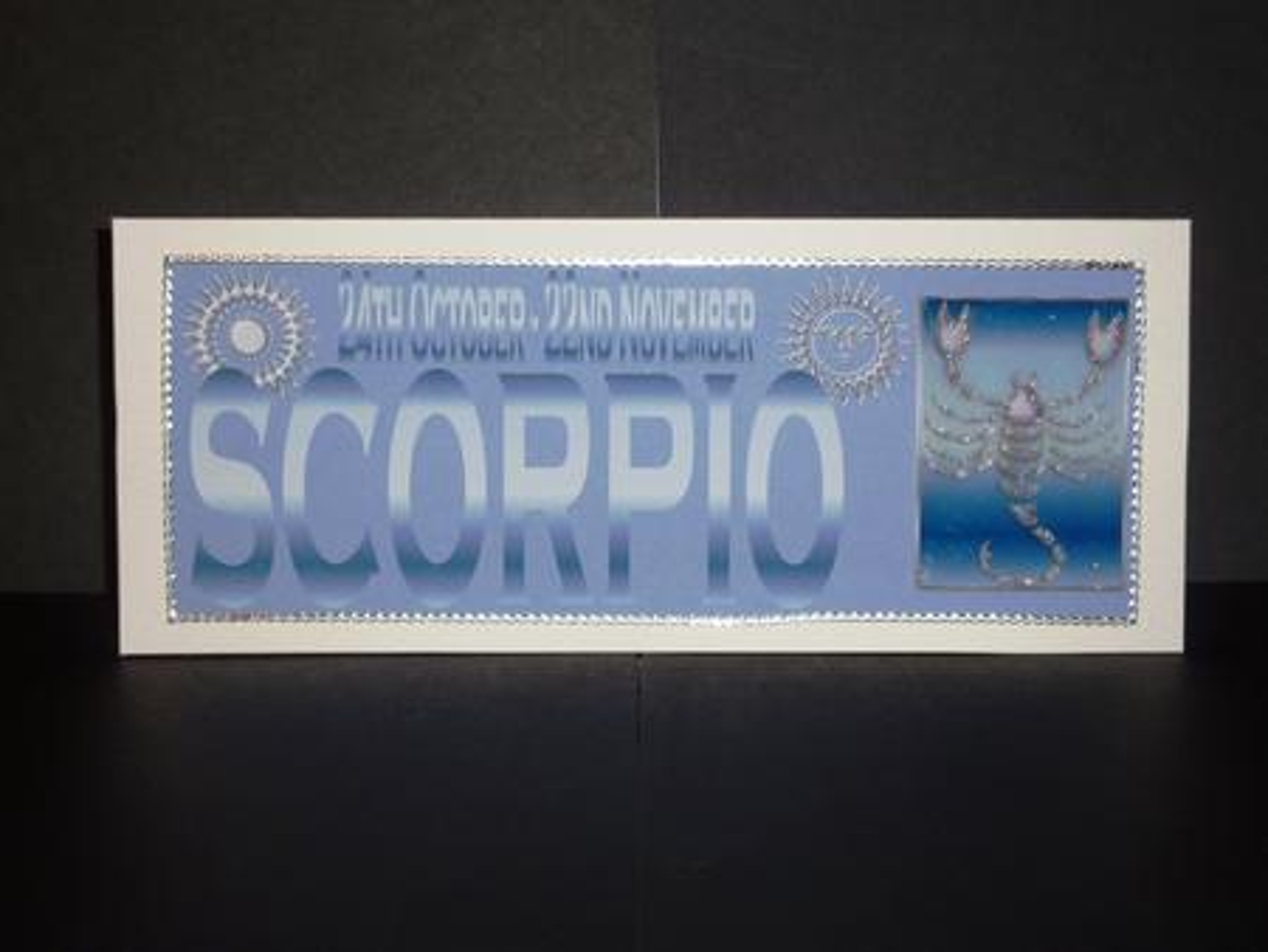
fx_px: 2309
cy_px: 476
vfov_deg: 23.3
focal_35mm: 63
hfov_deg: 30.7
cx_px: 634
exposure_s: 1/30
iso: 100
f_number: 4
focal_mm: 10.3
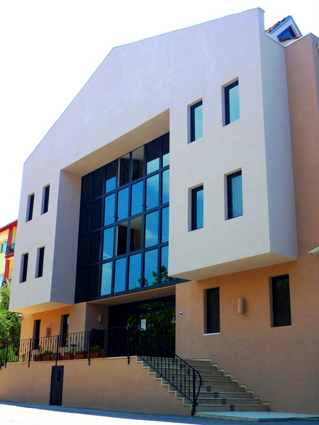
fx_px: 541
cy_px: 212
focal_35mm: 44
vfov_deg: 42.9
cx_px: 160
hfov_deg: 32.9
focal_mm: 7.8
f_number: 4.3
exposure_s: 1/320
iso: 80
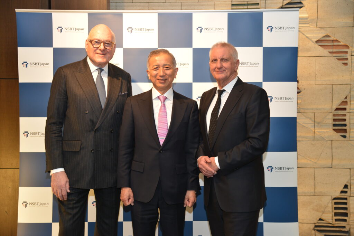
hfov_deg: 41.1
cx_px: 177
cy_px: 118
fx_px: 472
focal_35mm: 48
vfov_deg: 28.1
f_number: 4
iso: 800
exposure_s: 1/100
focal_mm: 48
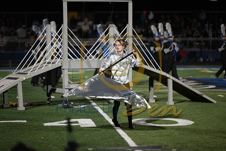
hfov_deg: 12.8
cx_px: 113
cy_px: 76
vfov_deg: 8.6
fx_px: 1005
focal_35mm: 160
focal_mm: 160
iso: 5000
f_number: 2.8
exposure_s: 1/1250
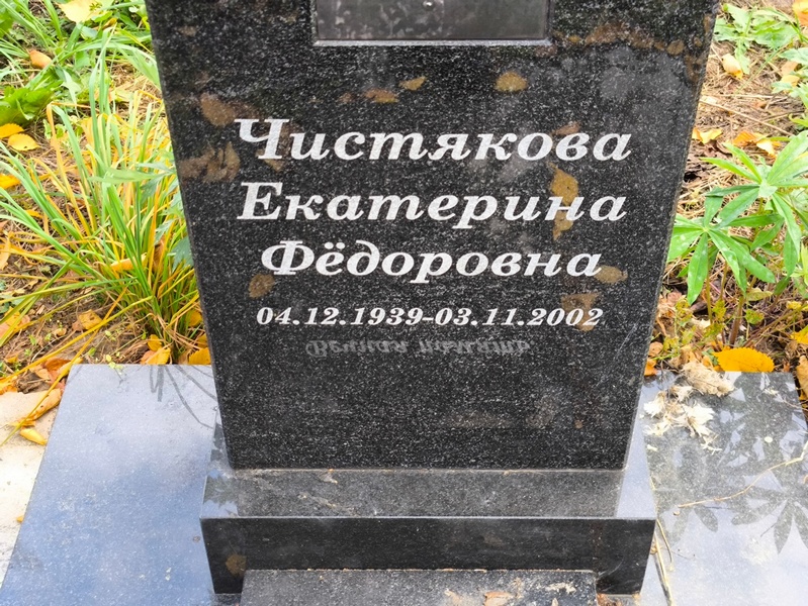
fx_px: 1168
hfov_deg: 38.2
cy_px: 303
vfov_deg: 29.1
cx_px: 404
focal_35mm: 50
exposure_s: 1/120
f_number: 1.7
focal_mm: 4.71
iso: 100
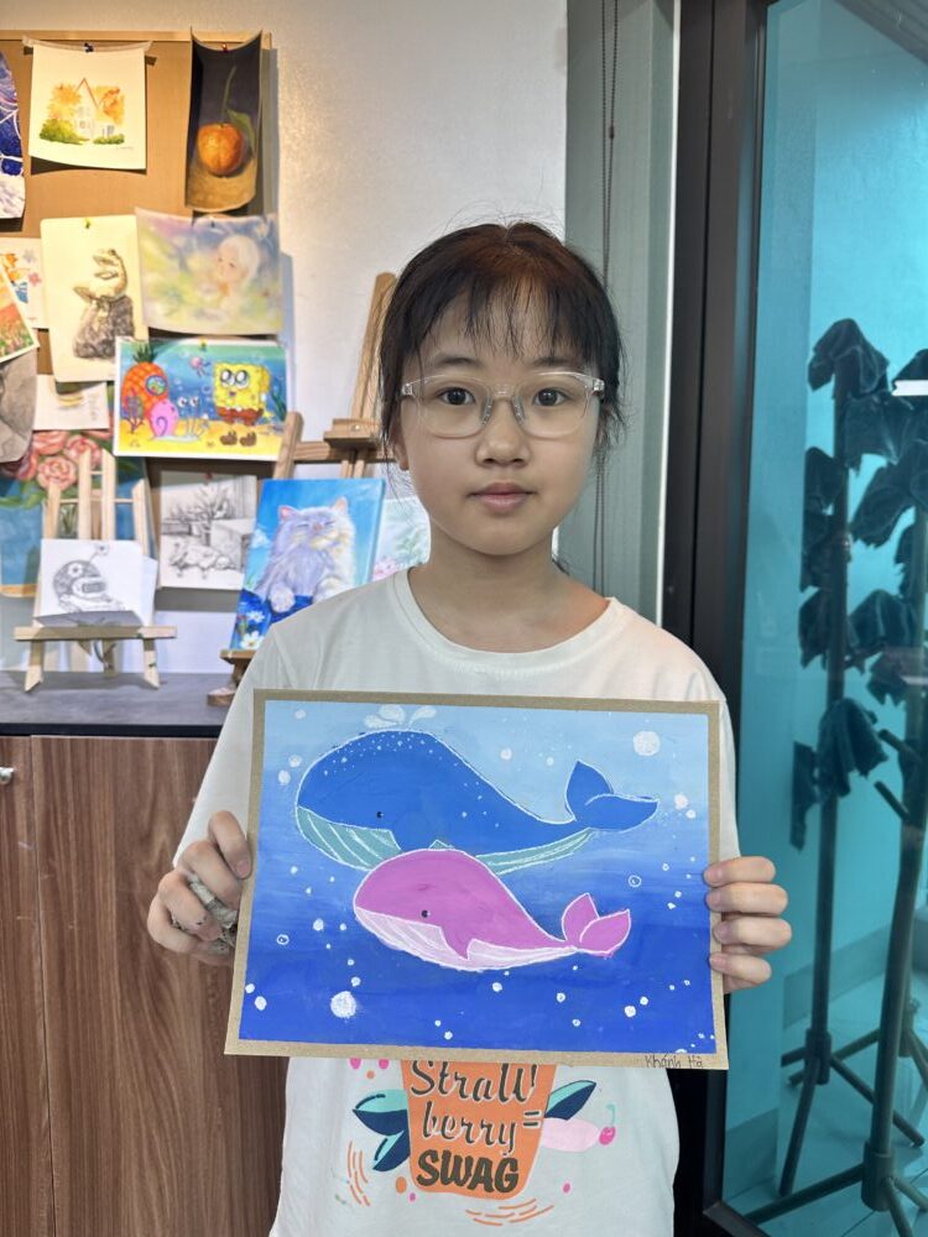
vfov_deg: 71.6
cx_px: 464
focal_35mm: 24
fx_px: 858
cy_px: 618
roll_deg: -1.8
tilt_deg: -5.0
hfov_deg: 56.8
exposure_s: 1/100
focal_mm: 6.86
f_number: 1.78
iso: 100
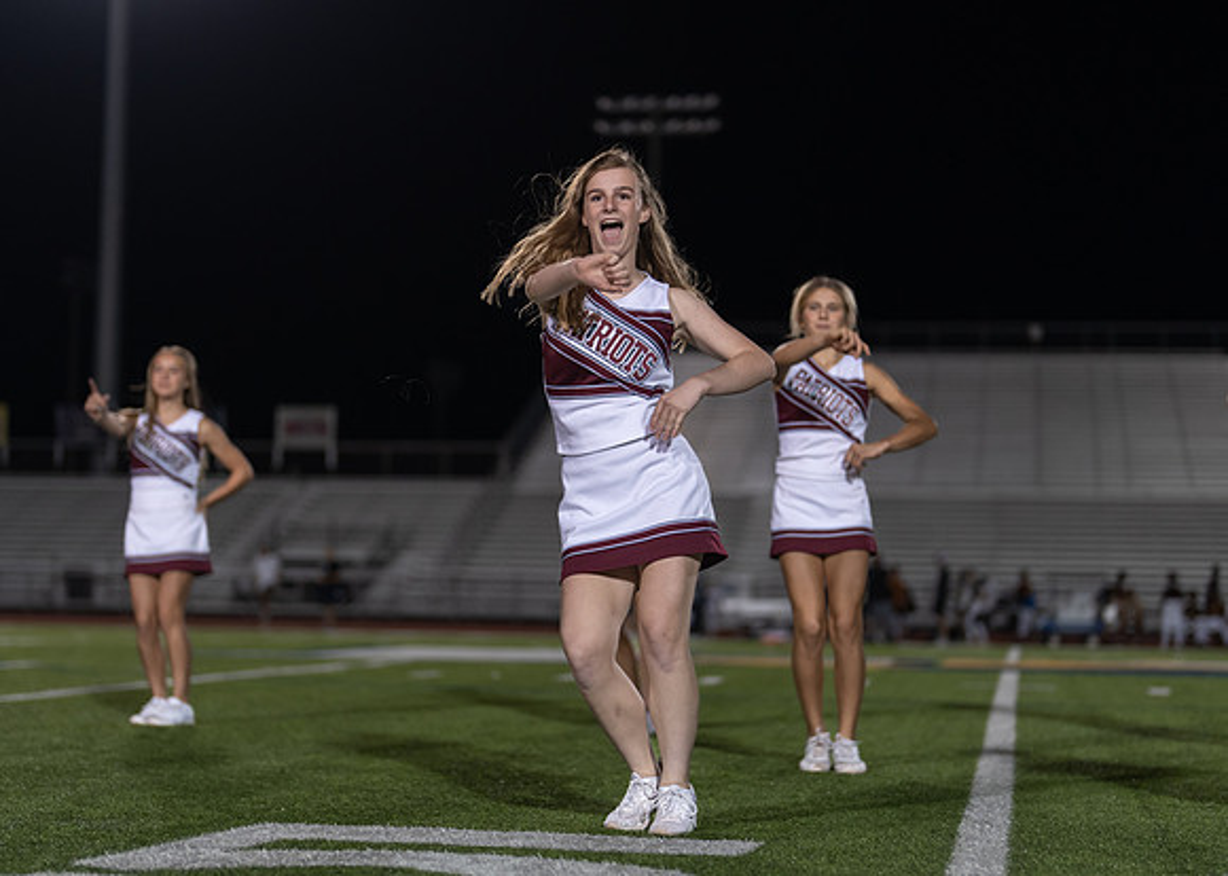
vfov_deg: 19.8
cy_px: 465
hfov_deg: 27.4
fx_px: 2514
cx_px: 610
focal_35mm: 72
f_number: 1.2
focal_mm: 50
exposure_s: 1/1000
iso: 500
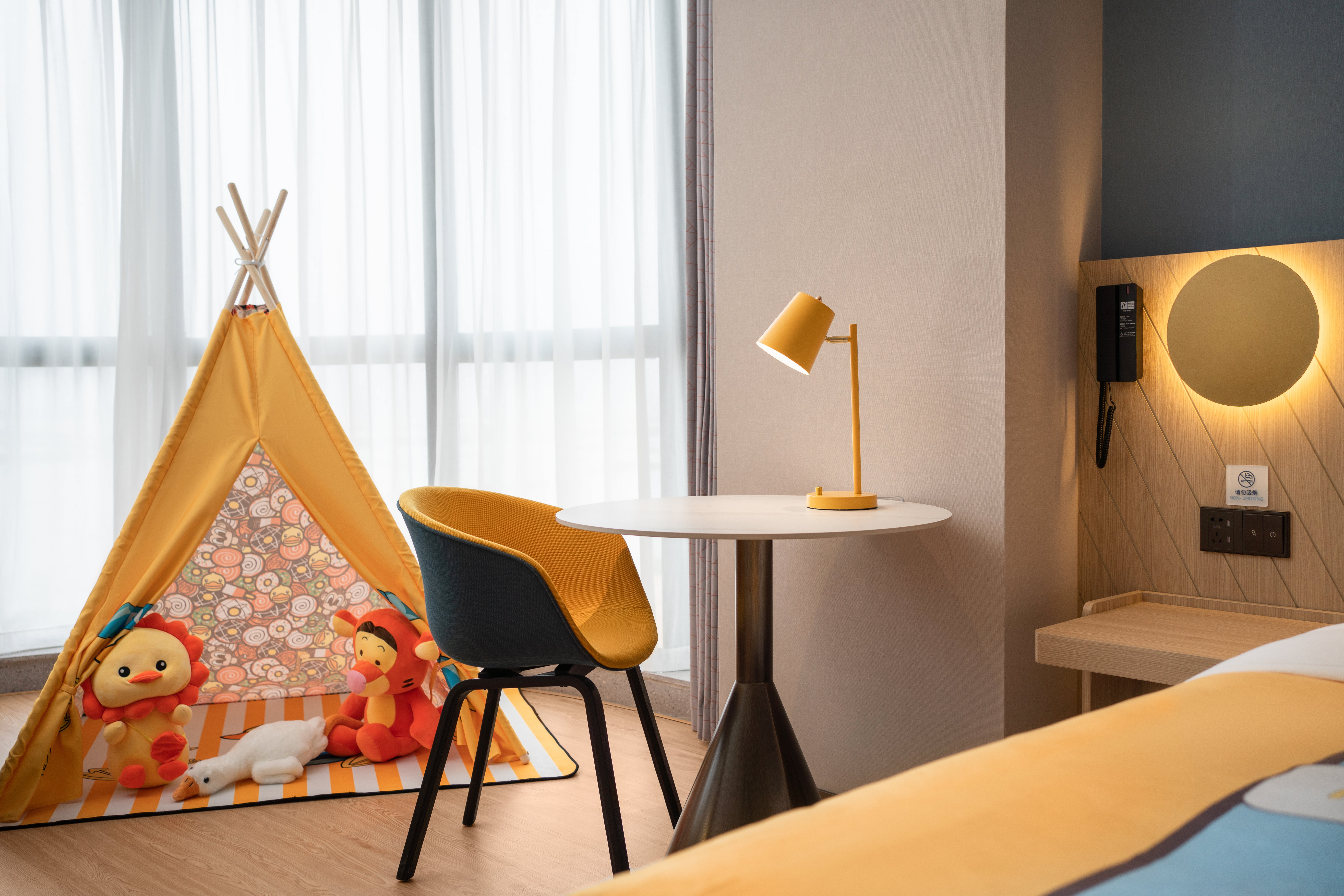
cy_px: 448
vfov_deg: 37.9
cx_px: 672
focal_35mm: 35
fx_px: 1307
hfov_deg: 54.4
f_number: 3.5
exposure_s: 1/250
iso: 100
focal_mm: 35
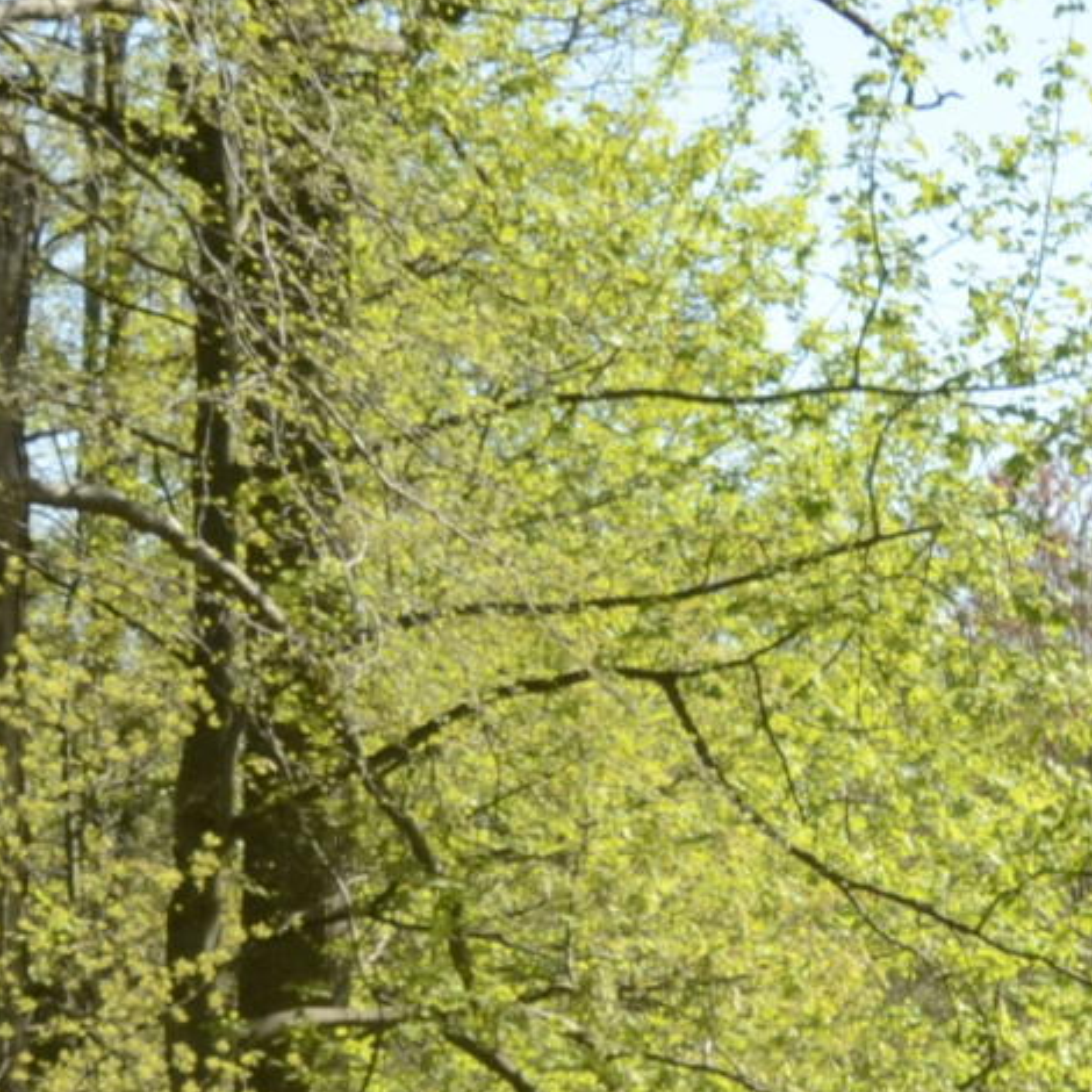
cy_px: 1100
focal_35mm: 195
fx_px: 6960
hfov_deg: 8.9
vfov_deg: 8.9
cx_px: 1099
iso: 200
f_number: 7.1
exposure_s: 1/250
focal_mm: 24
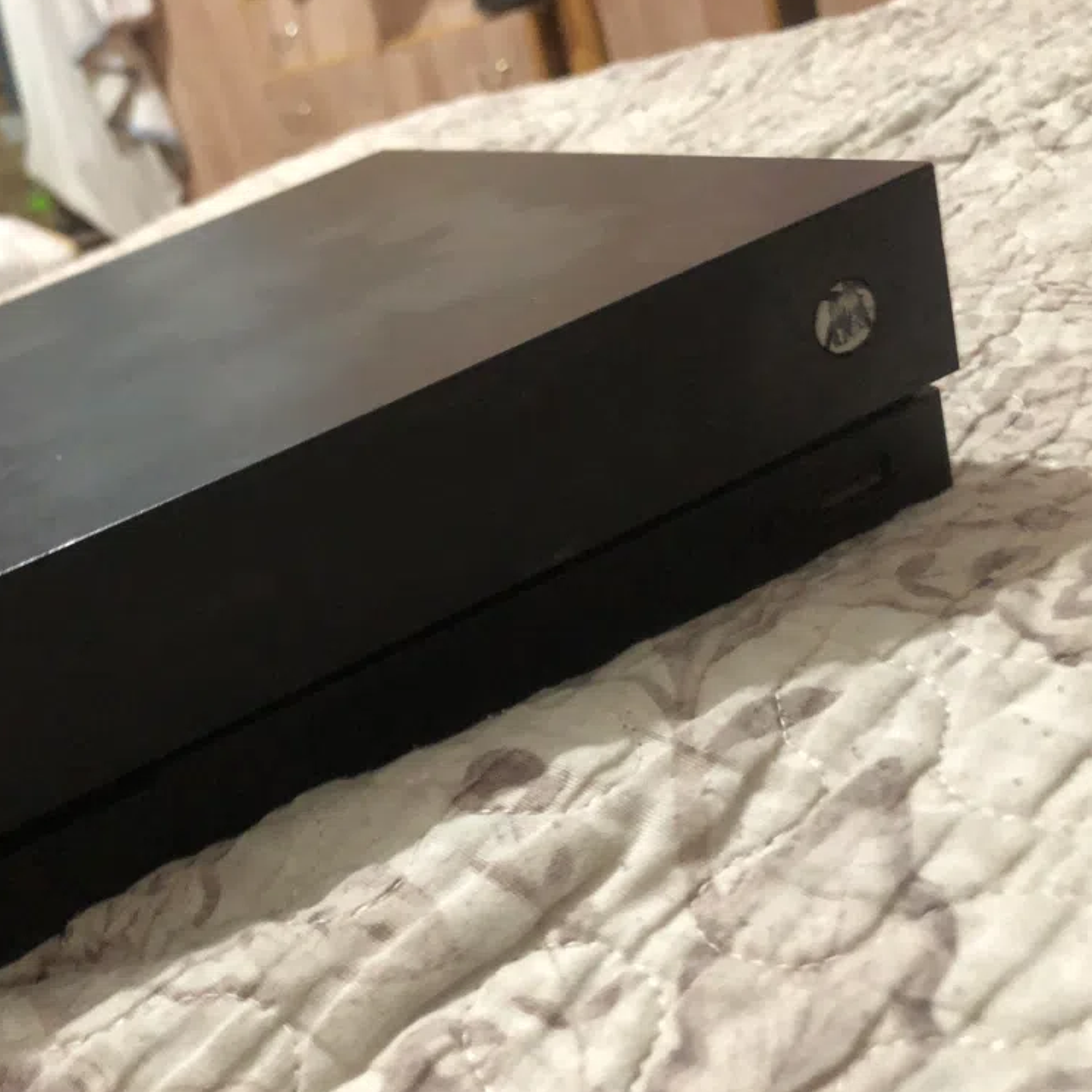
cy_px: 550
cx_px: 349
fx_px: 1213
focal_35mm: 34
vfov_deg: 48.5
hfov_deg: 47.5
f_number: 1.8
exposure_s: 1/4
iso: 100
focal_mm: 4
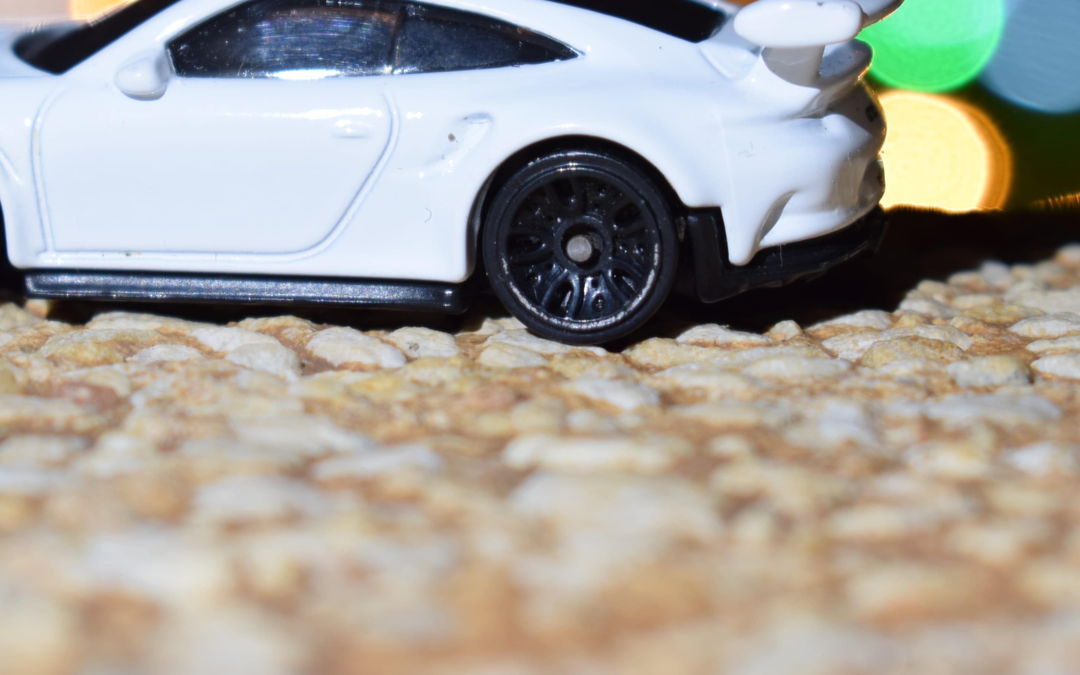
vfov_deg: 7.6
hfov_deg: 12.1
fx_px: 5094
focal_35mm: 173
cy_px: 105
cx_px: 380
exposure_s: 1/1.6
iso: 100
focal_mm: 55
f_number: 5.6
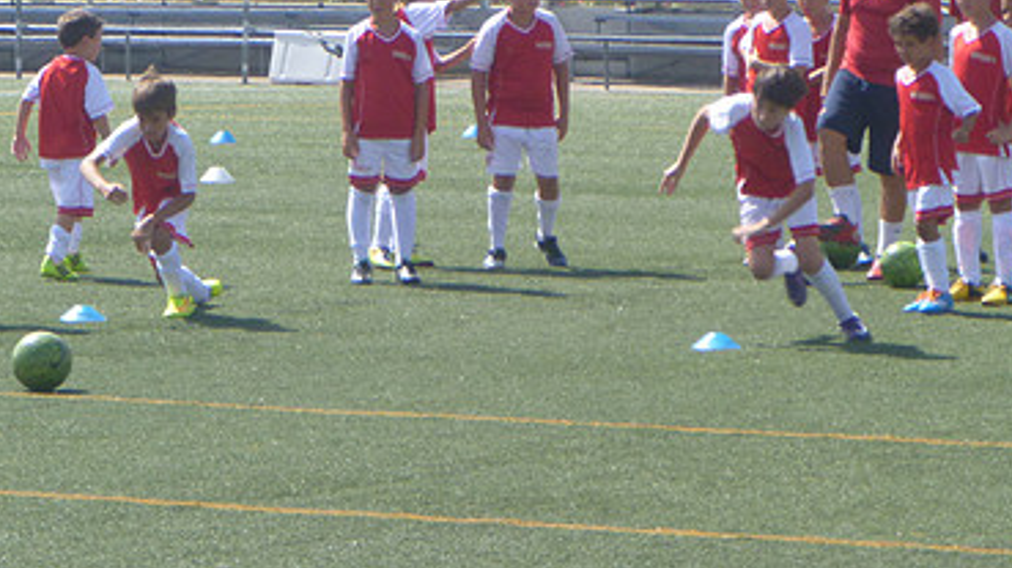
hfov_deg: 9.0
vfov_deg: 5.0
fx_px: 6436
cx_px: 461
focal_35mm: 240
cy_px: 204
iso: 160
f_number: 5.9
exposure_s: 1/320
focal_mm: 25.2
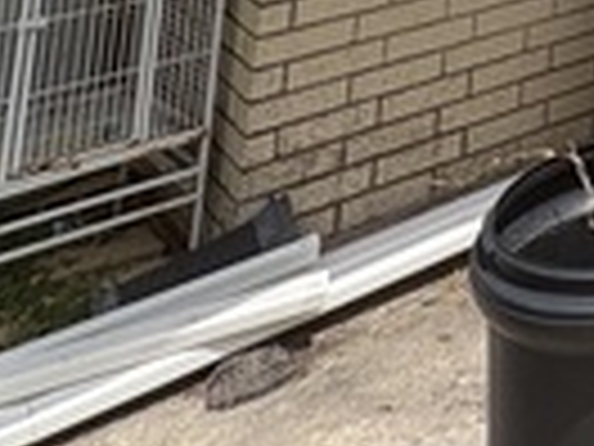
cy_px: -586
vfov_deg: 14.8
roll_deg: -1.8
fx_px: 1167
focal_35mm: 68
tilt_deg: +9.2
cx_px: 986
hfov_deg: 21.6
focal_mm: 2.22
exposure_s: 1/1880
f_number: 2.2
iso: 50
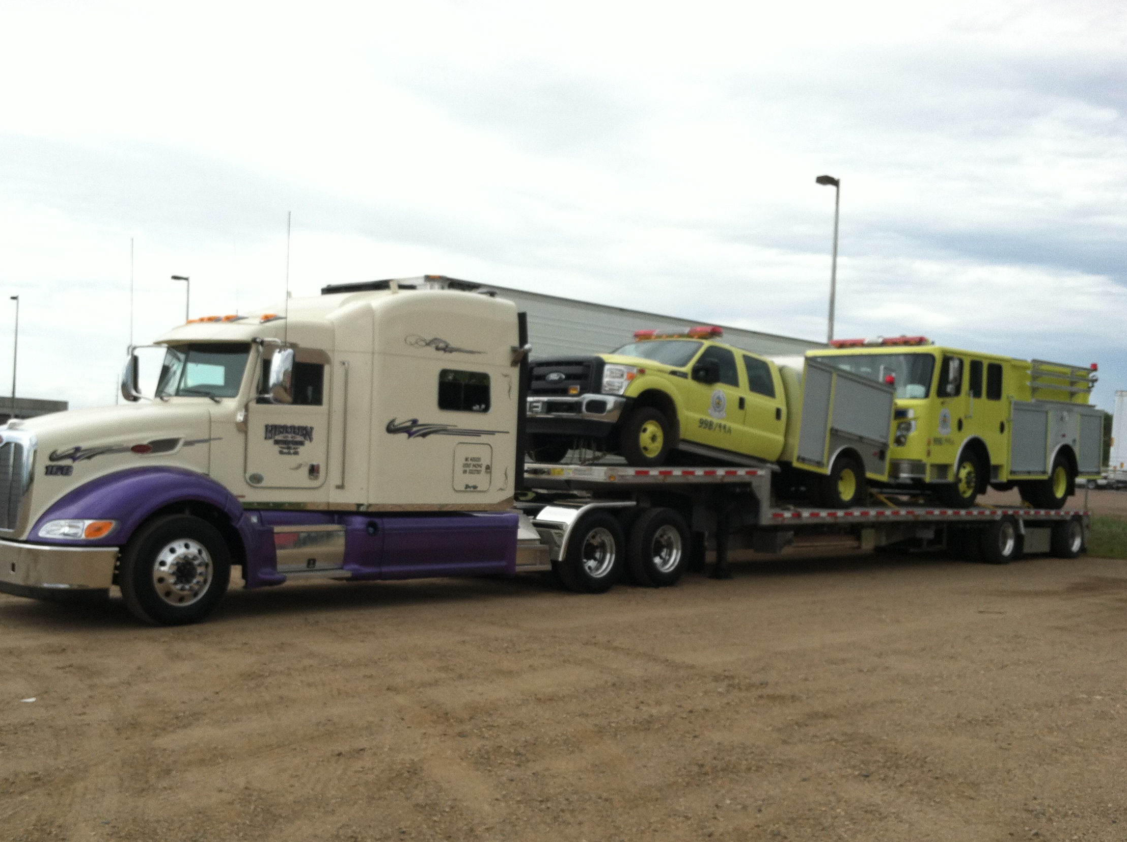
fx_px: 1333
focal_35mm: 41
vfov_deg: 35.0
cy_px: 480
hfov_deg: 45.8
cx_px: 505
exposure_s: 1/570
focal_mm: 3.85
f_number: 2.8
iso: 80
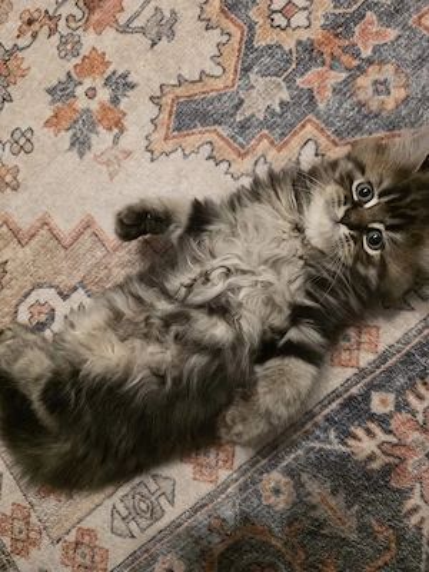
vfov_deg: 73.9
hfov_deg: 58.9
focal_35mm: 23
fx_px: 380
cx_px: 214
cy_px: 286
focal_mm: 6.3
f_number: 1.7
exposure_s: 1/101
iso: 1600
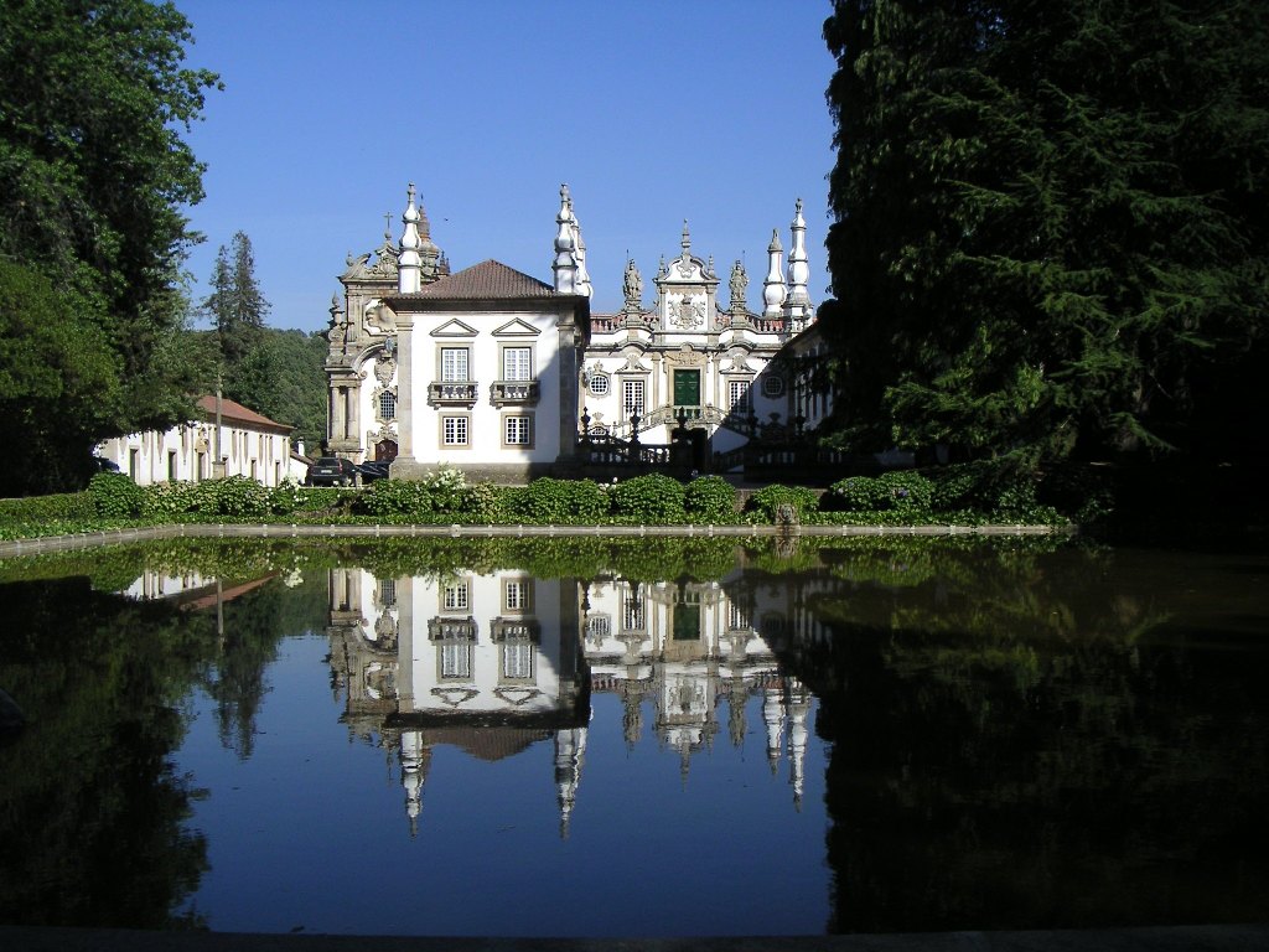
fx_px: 1393
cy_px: 476
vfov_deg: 37.7
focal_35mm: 38
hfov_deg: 49.0
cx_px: 634
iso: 50
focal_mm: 6
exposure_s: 1/180
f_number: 6.7
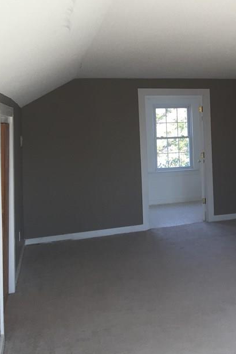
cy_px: 150
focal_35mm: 50
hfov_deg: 24.4
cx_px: 285
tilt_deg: -3.0
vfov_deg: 39.5
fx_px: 492
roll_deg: +2.4
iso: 50
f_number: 2.2
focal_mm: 4.15
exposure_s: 1/120
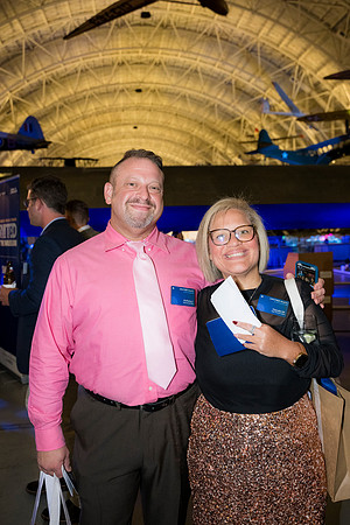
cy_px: 262
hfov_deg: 43.6
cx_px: 175
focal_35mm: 30
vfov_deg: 61.9
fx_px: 437
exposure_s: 1/160
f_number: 4
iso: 3200
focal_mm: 30
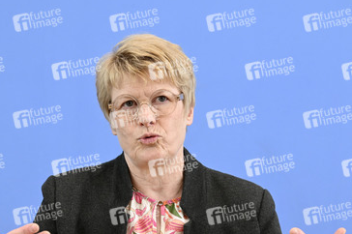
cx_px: 147
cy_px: 141
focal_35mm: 114
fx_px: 1114
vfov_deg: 12.0
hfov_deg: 18.0
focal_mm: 92
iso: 2500
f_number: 6.3
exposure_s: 1/500
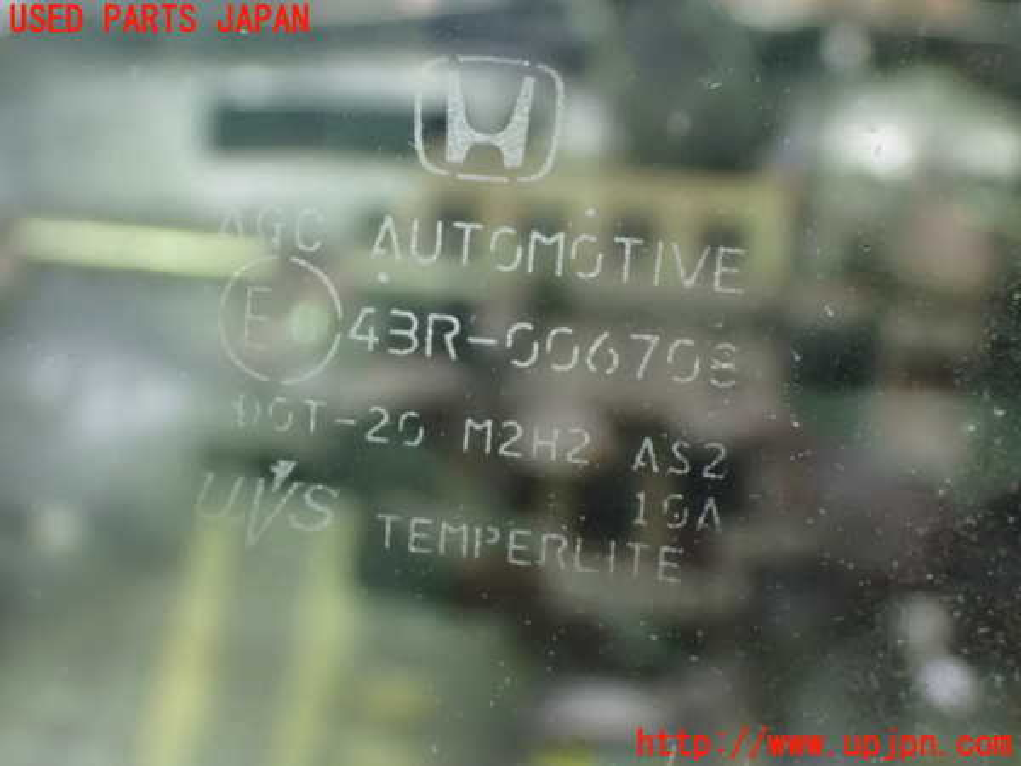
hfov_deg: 27.4
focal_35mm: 71
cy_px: 383
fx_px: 2094
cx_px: 510
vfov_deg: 20.7
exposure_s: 1/25
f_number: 3.9
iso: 1600
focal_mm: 12.73
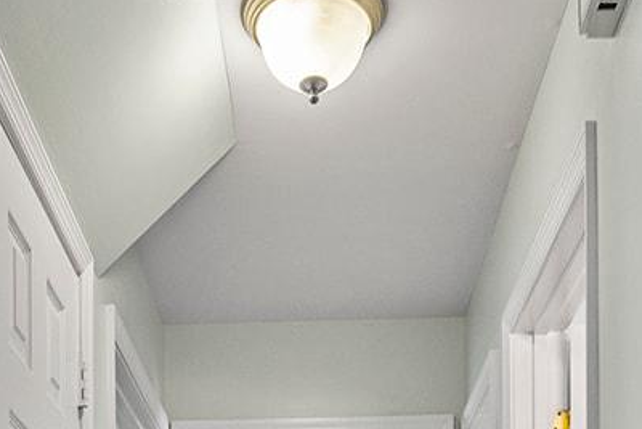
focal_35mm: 60
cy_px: 772
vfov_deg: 18.0
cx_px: 278
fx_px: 1070
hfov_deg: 33.3
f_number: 8
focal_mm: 15
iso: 800
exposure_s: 1/15
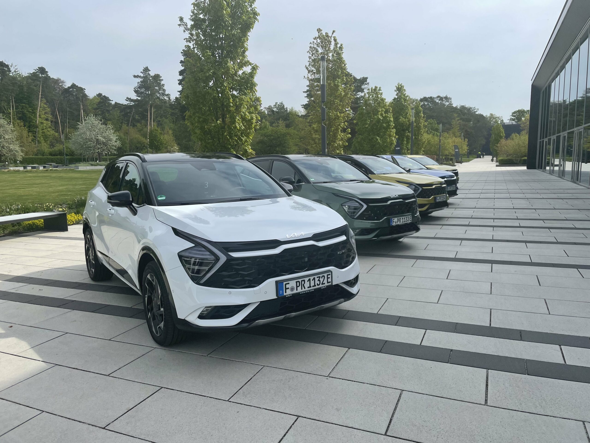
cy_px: 222
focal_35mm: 26
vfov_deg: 53.1
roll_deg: +0.7
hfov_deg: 67.3
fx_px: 443
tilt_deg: -8.3
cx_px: 295
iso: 32
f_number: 1.6
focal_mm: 4.2
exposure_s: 1/3861
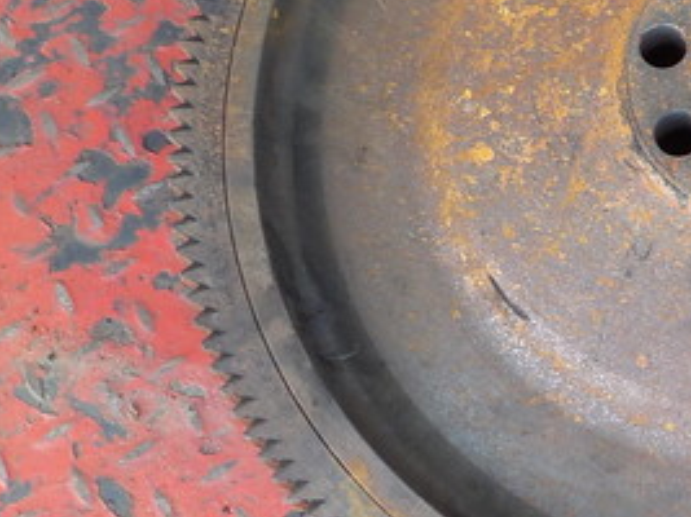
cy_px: 165
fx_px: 1437
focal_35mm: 72
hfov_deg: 24.9
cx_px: 782
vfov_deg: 20.3
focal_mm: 4.1
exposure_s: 1/30
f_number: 3.3
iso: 140
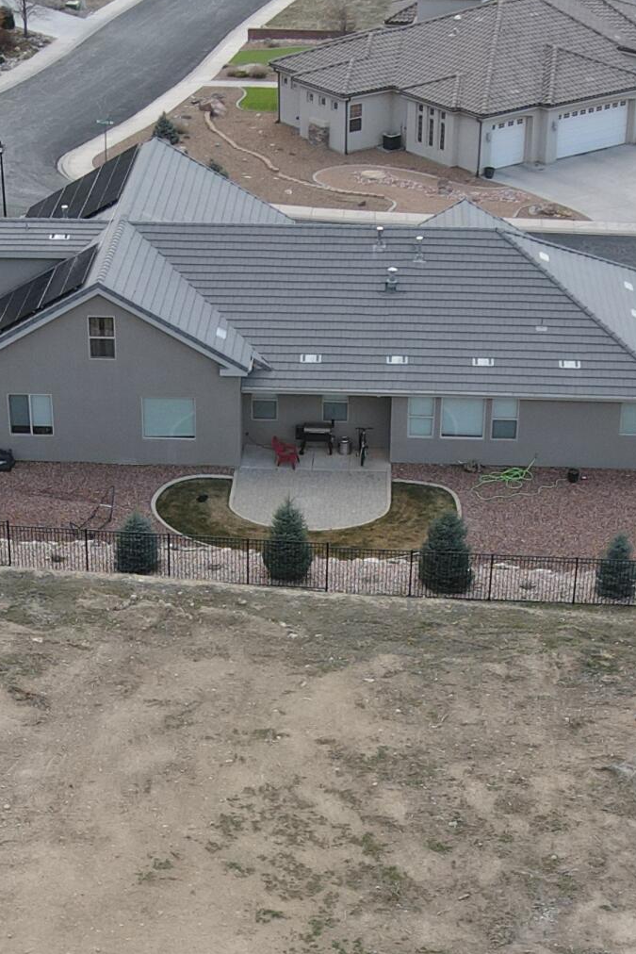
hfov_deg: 18.4
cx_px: 268
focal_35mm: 74
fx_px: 1960
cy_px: 810
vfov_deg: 26.6
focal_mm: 4.5
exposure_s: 1/100
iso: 100
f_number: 2.8
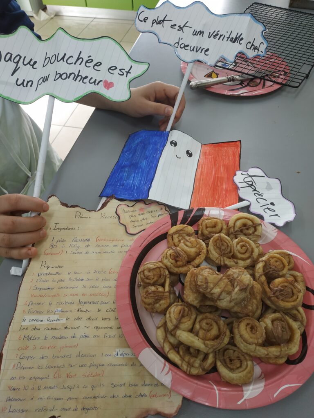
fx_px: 290
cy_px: 209
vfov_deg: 71.6
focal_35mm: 24
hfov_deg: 56.8
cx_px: 157
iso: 160
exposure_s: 1/50
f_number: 1.9
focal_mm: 3.94
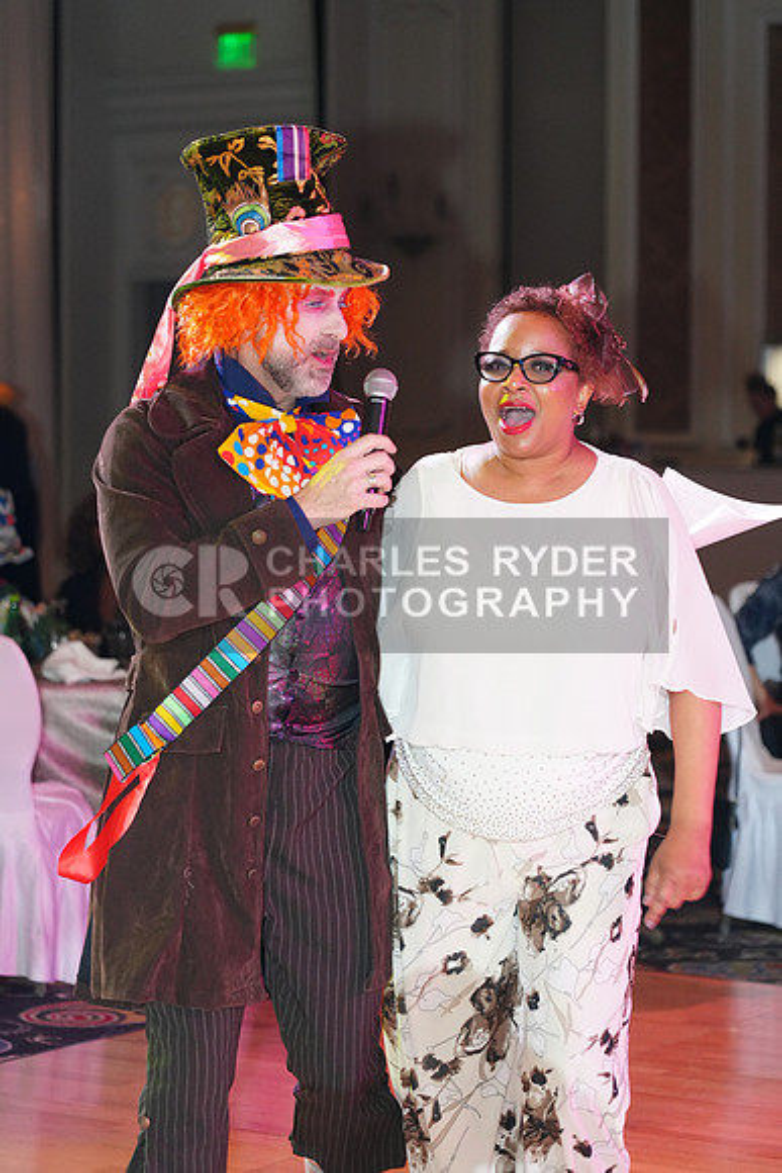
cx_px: 391
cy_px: 586
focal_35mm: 105
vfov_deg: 19.5
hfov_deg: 13.0
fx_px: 3419
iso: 2500
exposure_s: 1/250
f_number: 4
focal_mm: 105
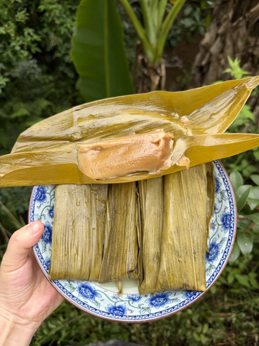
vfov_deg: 71.6
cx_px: 130
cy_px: 173
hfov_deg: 56.8
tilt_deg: -51.1
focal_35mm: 24
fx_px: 239
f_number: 1.78
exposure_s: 1/344
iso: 80
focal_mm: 6.76
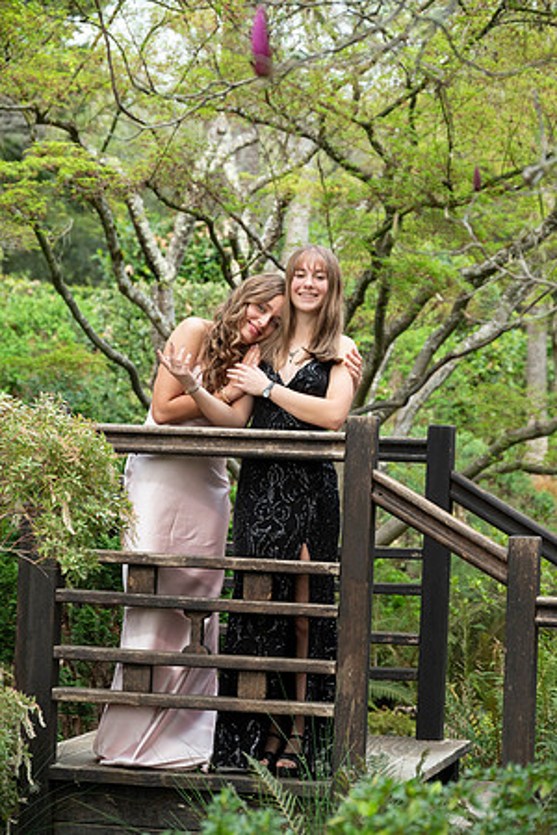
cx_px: 278
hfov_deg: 12.5
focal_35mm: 110
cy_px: 418
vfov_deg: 18.6
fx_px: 2553
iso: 1250
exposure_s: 1/640
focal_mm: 110
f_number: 6.3
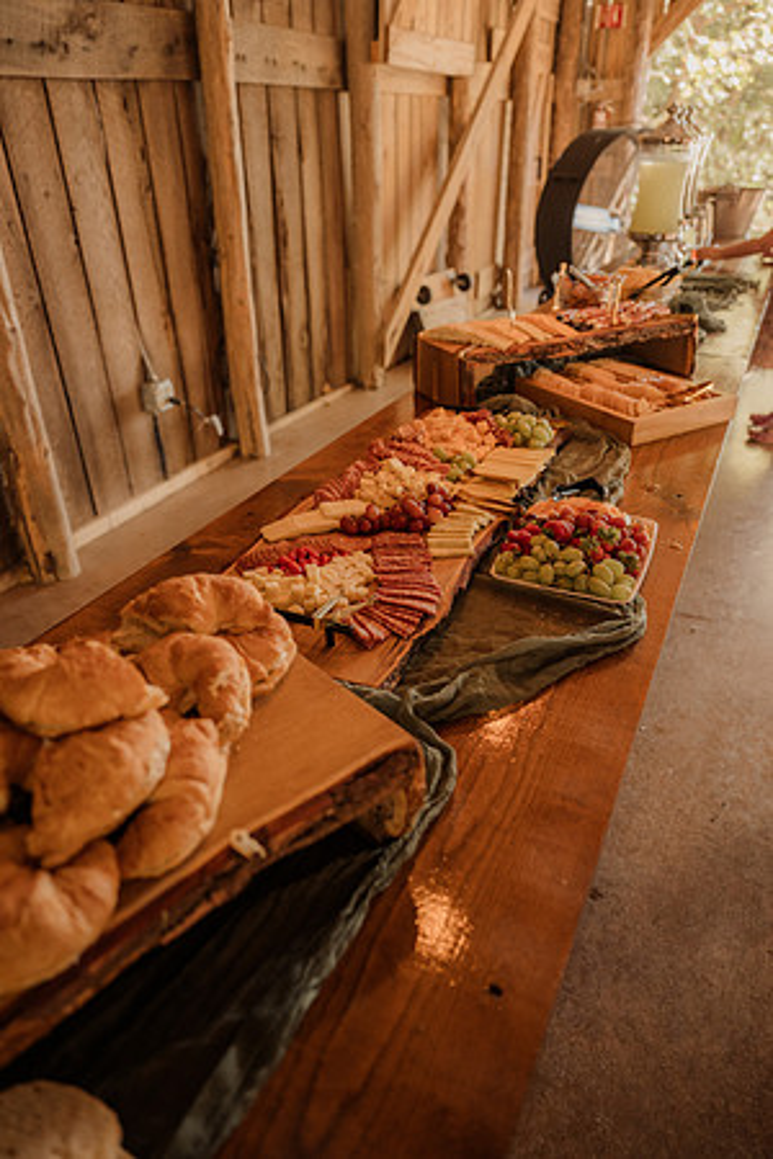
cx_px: 386
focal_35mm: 24
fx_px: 773
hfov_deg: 53.1
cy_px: 580
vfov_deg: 73.7
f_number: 2.8
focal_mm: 24
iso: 640
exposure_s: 1/125
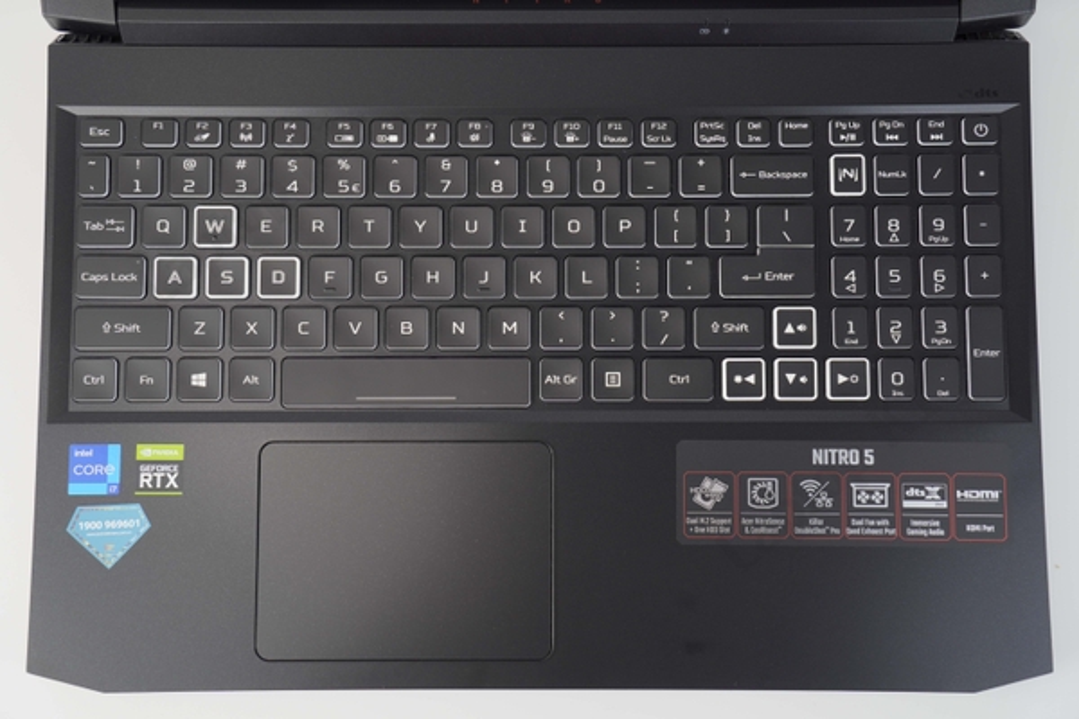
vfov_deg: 30.8
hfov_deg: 45.0
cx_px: 540
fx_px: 1304
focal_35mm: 44
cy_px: 360
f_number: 4.5
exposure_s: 1/40
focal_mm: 29
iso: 100
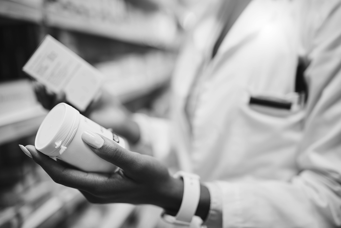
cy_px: 114
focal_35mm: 35
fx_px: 332
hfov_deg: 54.4
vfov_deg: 37.9
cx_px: 170
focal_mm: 35
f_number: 2
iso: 400
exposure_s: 1/160
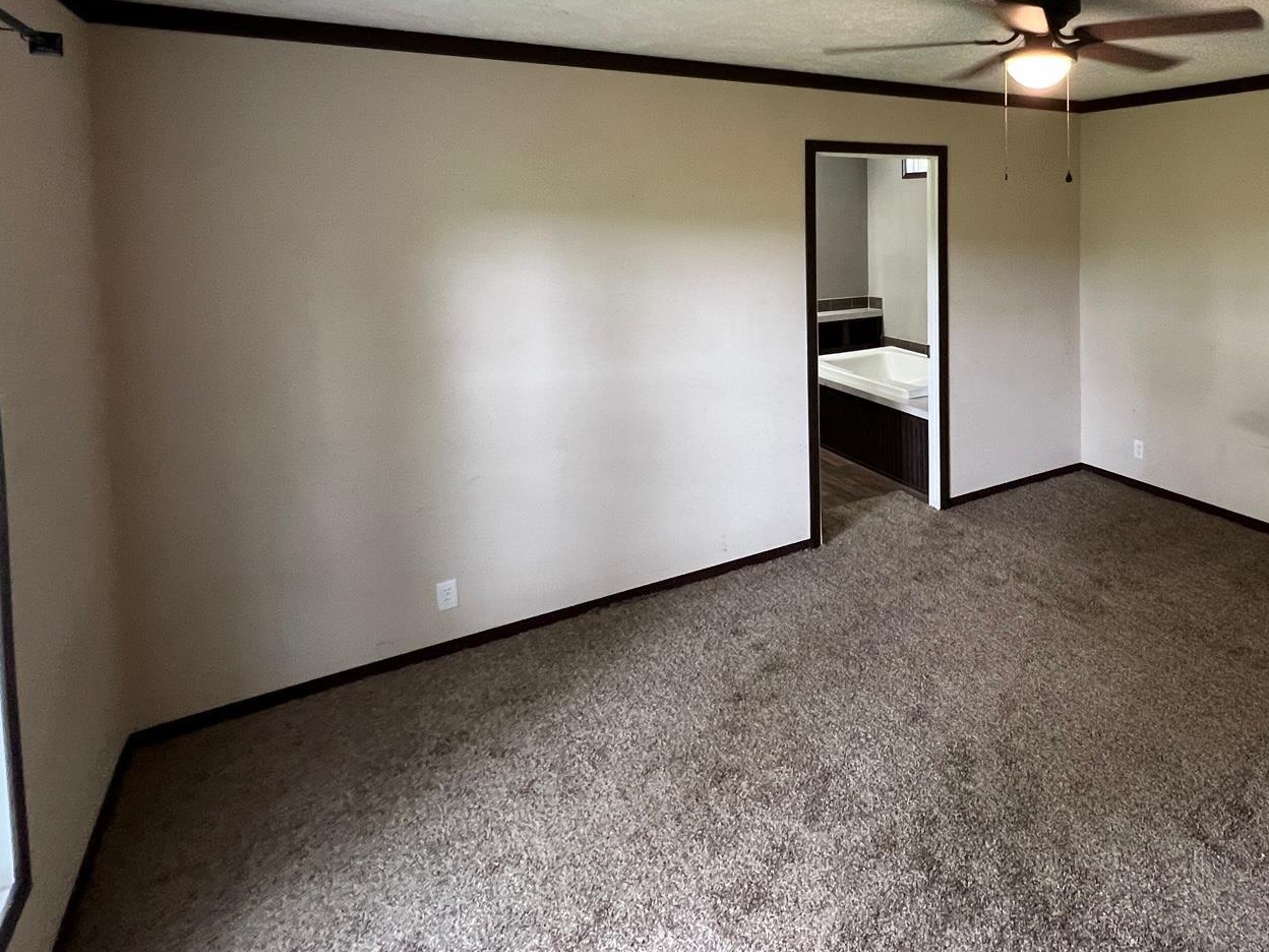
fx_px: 770
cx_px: 943
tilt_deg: -4.1
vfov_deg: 60.4
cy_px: 253
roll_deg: +1.2
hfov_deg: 73.7
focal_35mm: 21
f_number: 1.8
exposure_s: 1/60
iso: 320
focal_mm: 1.57
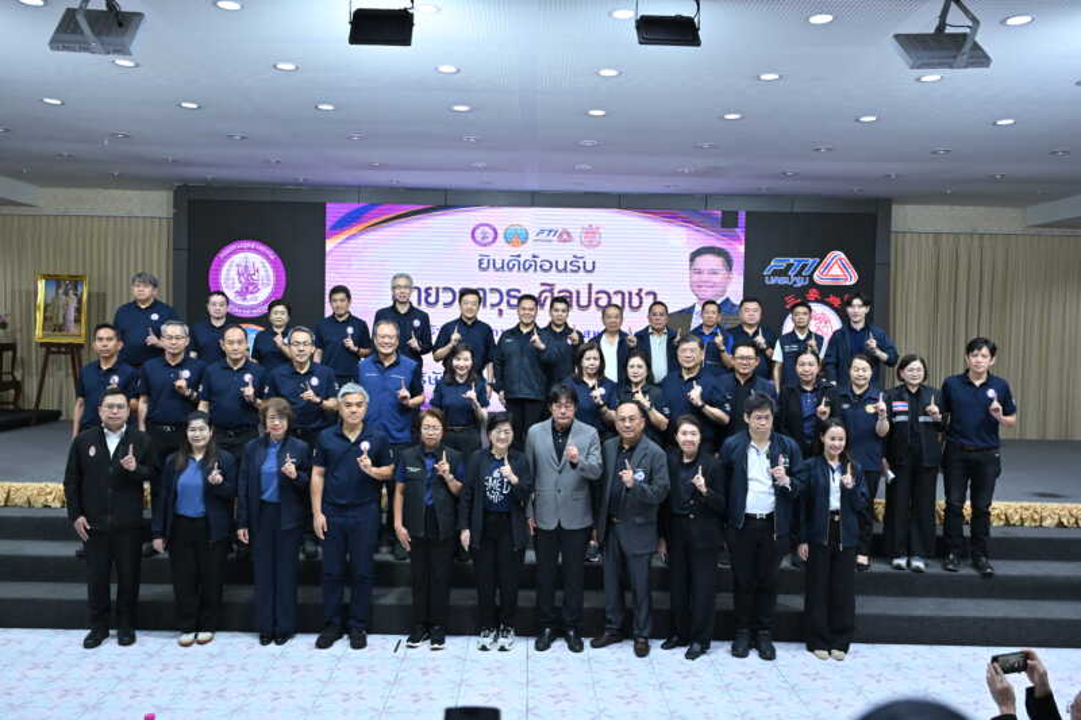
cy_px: 360
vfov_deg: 45.7
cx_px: 540
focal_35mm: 28
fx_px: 856
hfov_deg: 64.6
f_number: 4
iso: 1600
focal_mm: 28.5
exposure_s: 1/200
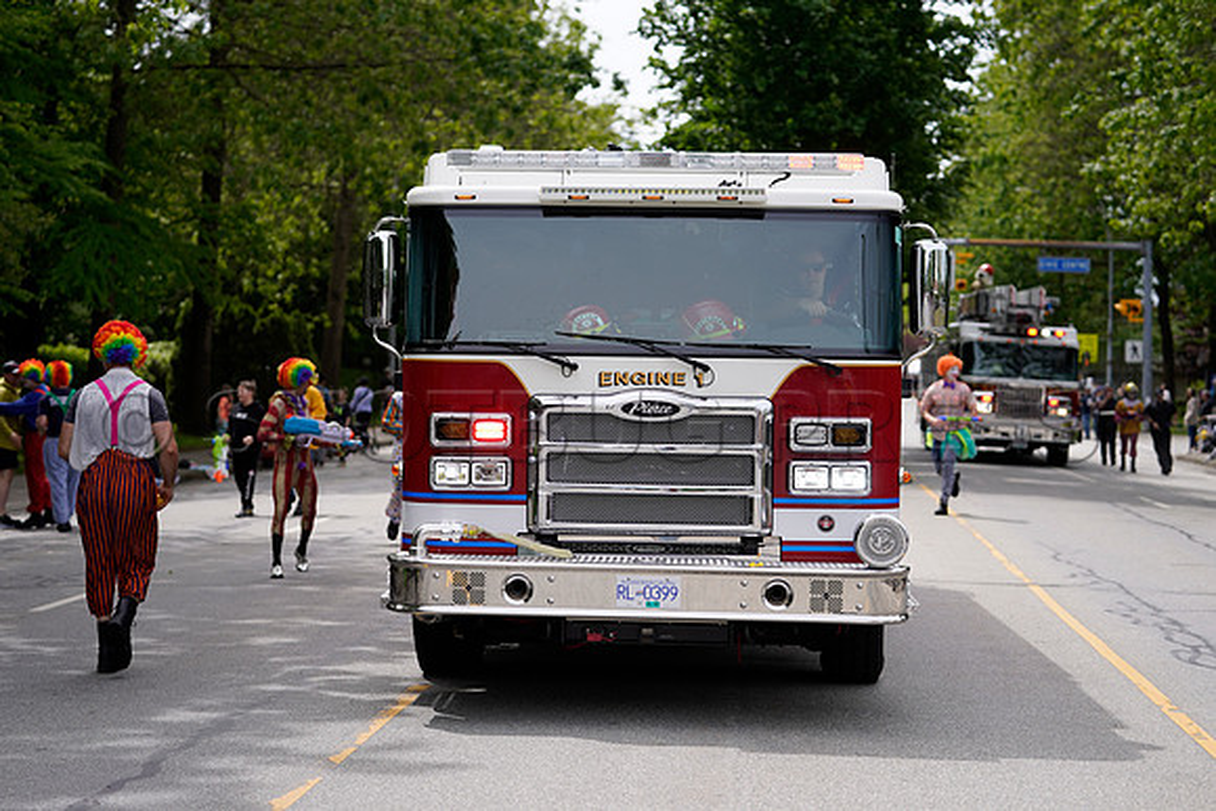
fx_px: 2534
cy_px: 406
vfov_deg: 18.2
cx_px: 608
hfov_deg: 27.0
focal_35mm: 75
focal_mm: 75
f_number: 2.8
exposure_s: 1/400
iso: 125
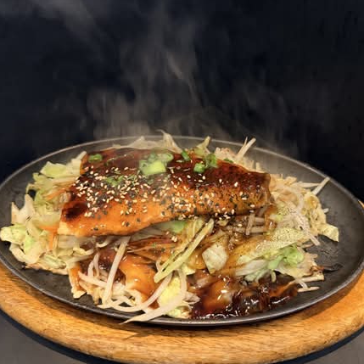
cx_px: 193
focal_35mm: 29
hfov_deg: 55.6
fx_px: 345
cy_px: 184
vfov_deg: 55.6
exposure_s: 1/60
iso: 400
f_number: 1.78
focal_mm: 6.76
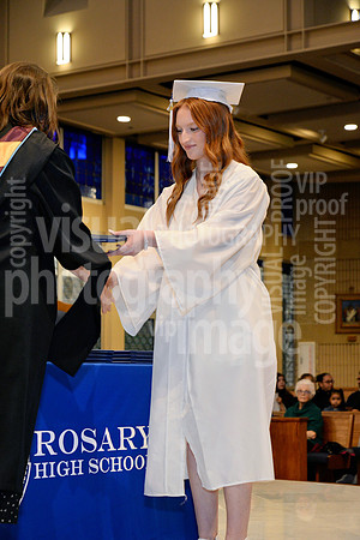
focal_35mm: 85
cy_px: 270
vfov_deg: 23.9
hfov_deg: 16.1
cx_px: 180
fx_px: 1275
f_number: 6.3
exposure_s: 1/80
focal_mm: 85
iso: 2500
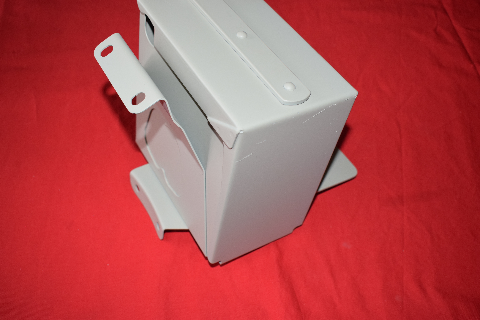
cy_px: 160
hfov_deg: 51.3
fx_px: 500
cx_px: 240
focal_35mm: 38
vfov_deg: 35.5
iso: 800
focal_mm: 25
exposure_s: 1/160
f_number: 5.6
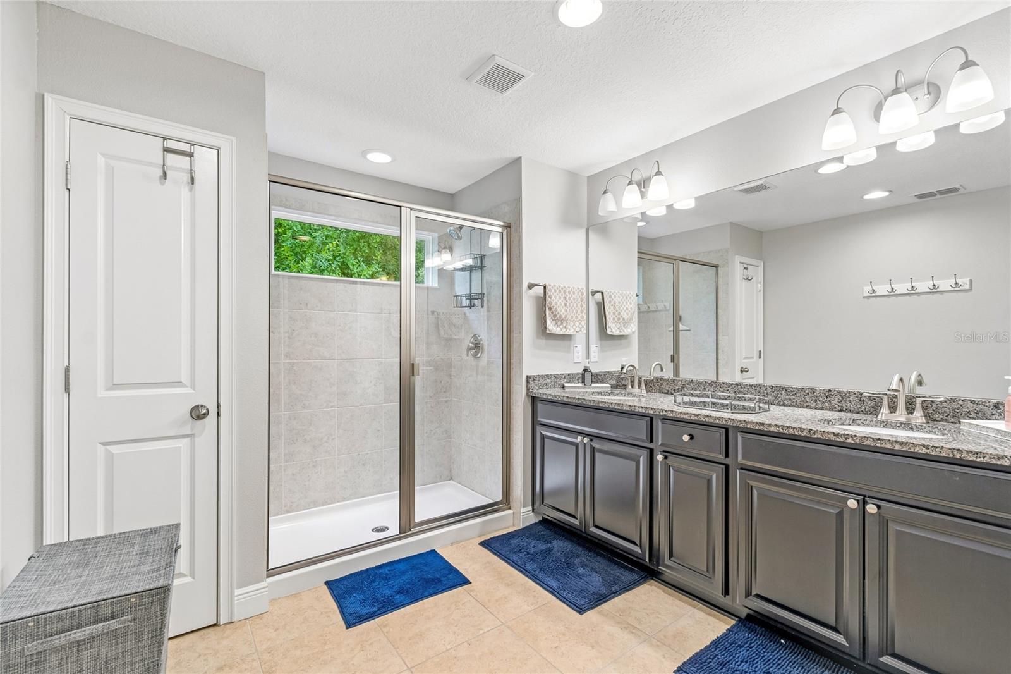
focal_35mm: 15
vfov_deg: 77.3
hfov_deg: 100.4
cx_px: 506
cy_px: 337
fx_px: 421
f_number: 7.1
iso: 100
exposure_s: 1/1.67
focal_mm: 10
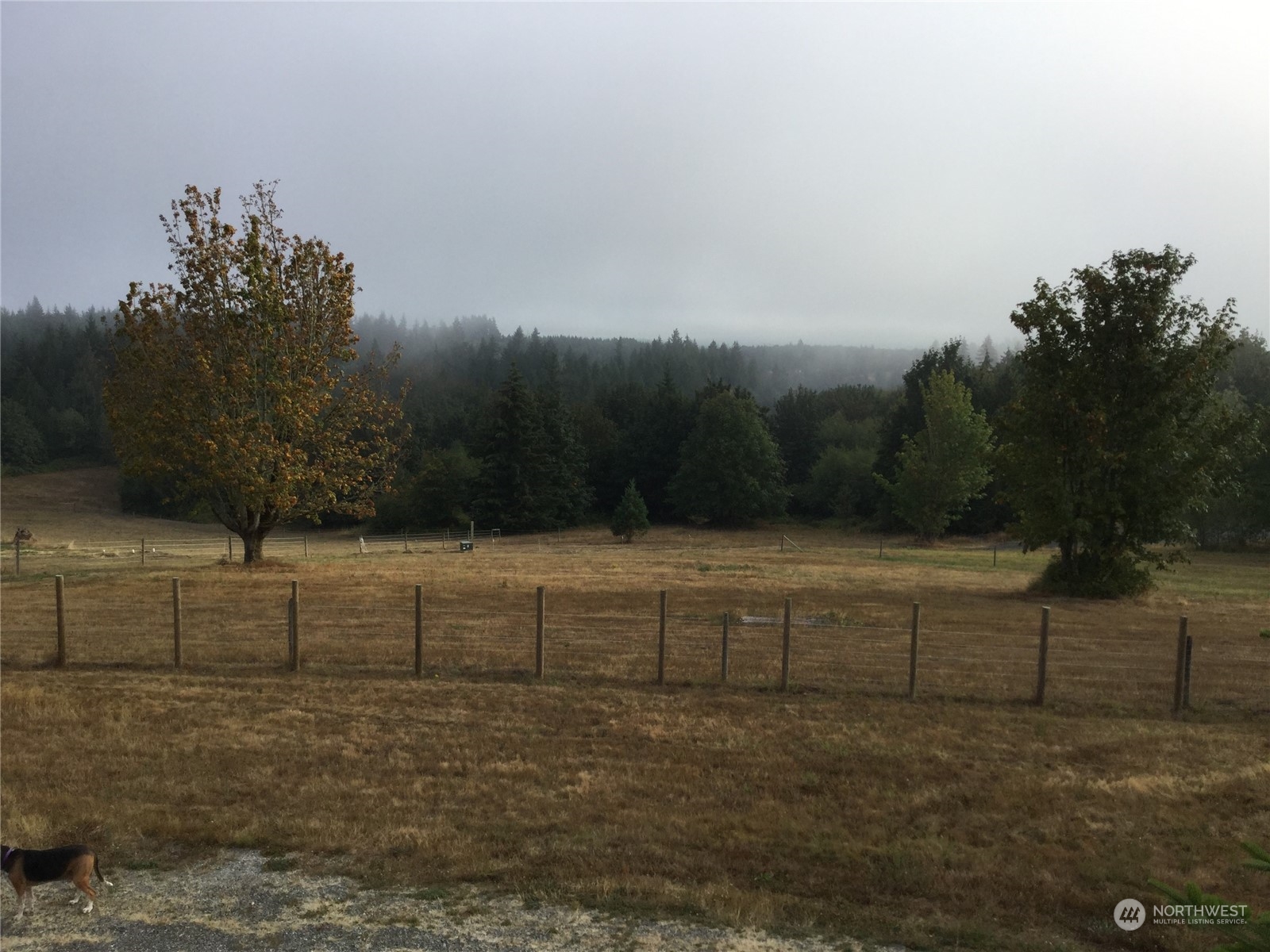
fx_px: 1137
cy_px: 476
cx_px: 635
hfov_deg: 58.4
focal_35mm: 31
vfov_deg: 45.4
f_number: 2.4
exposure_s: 1/696
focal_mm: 3.3
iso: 25
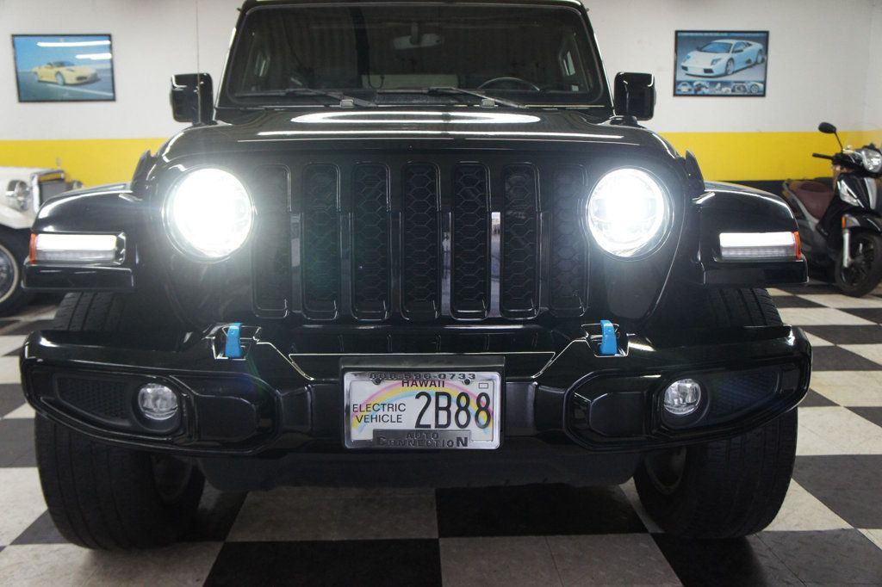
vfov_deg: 41.7
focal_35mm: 32
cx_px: 441
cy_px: 294
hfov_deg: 59.5
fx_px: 771
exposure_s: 1/100
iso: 800
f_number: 4
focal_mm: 21
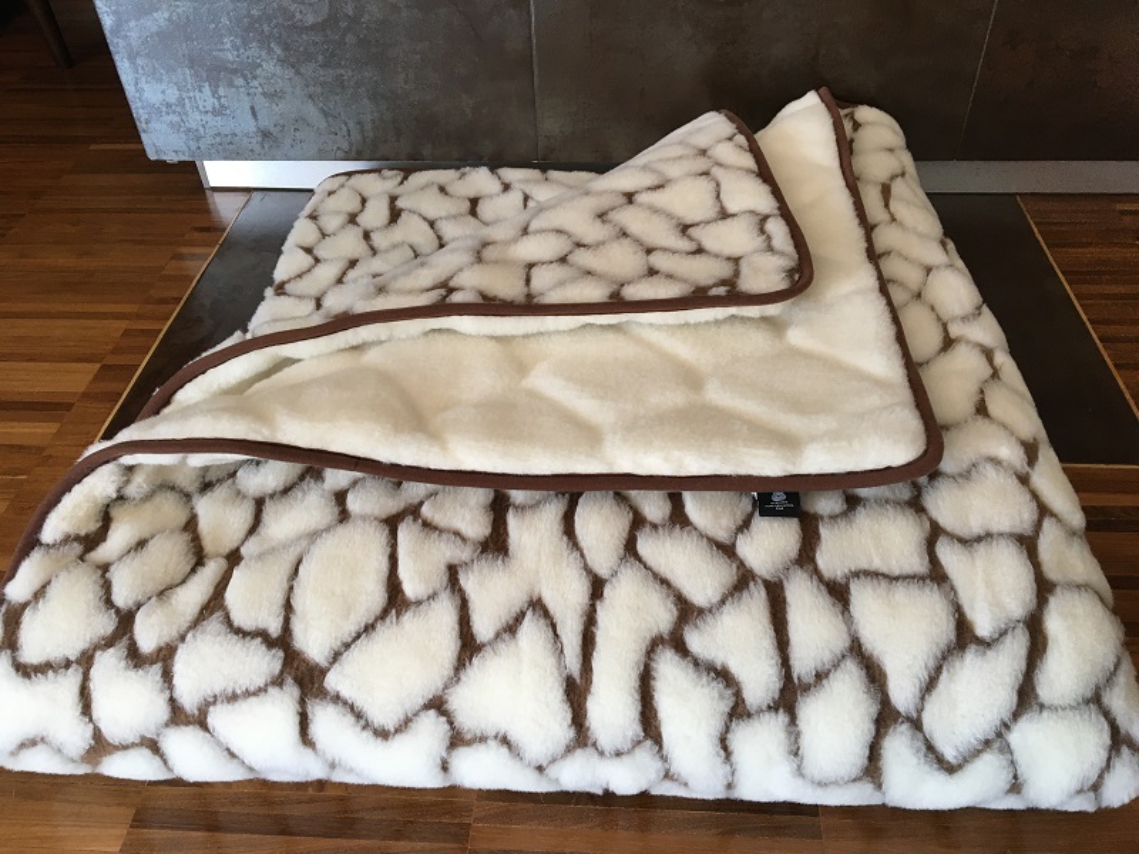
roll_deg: +3.3
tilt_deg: -43.8
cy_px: 427
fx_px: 954
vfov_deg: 48.2
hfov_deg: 61.7
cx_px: 570
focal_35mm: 29
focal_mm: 4.15
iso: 40
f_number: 2.2
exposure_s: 1/30
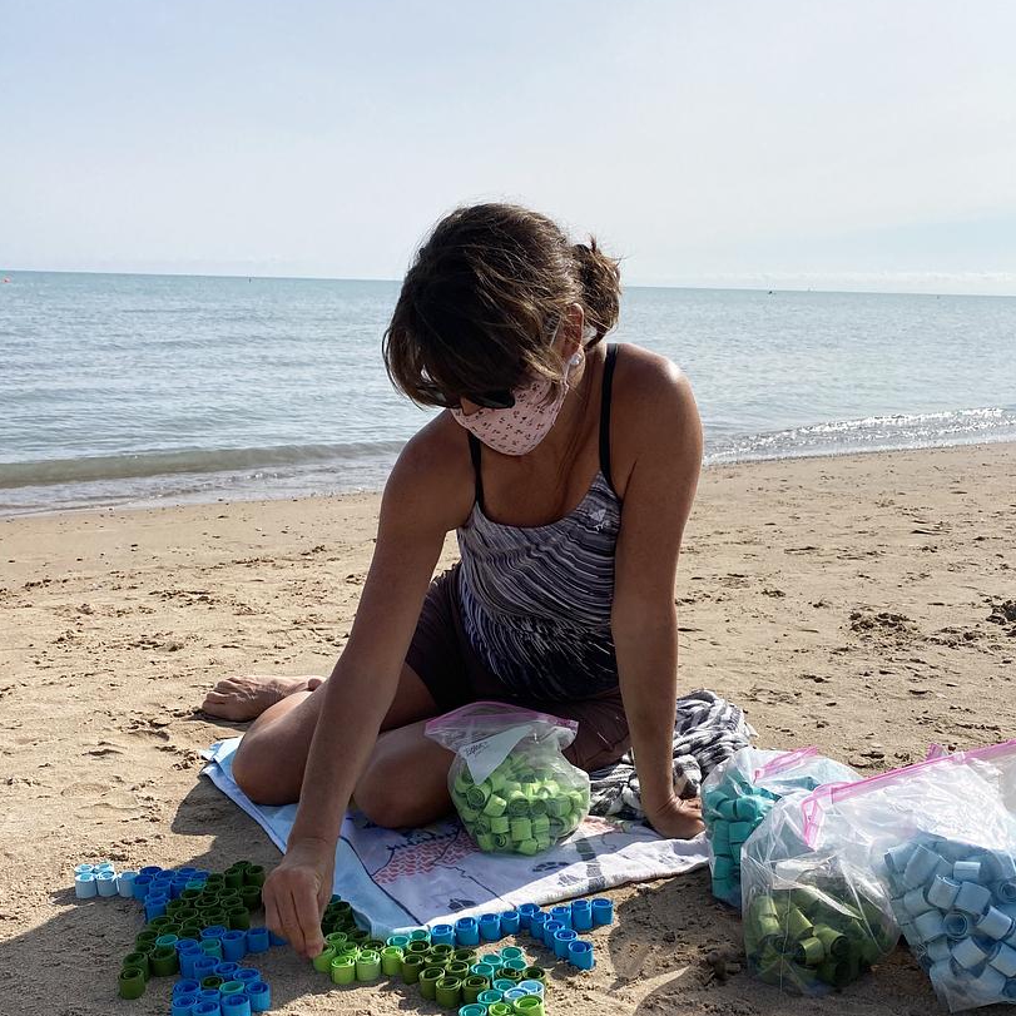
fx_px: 1129
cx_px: 499
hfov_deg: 48.4
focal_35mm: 34
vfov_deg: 47.5
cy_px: 694
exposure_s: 1/5495
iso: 32
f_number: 1.8
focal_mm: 4.25
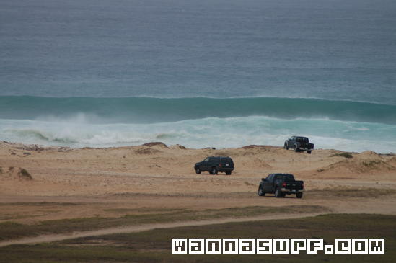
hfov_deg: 4.6
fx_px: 4945
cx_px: 198
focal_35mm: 450
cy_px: 132
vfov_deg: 3.0
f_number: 5.6
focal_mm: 300
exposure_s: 1/2500
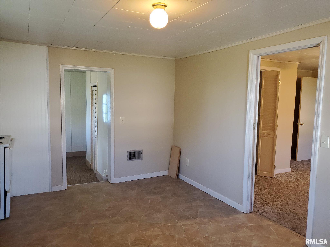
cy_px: 124
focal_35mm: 26
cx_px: 165
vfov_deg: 53.1
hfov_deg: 67.3
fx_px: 248
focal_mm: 4.3
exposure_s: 1/120
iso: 320
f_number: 1.5
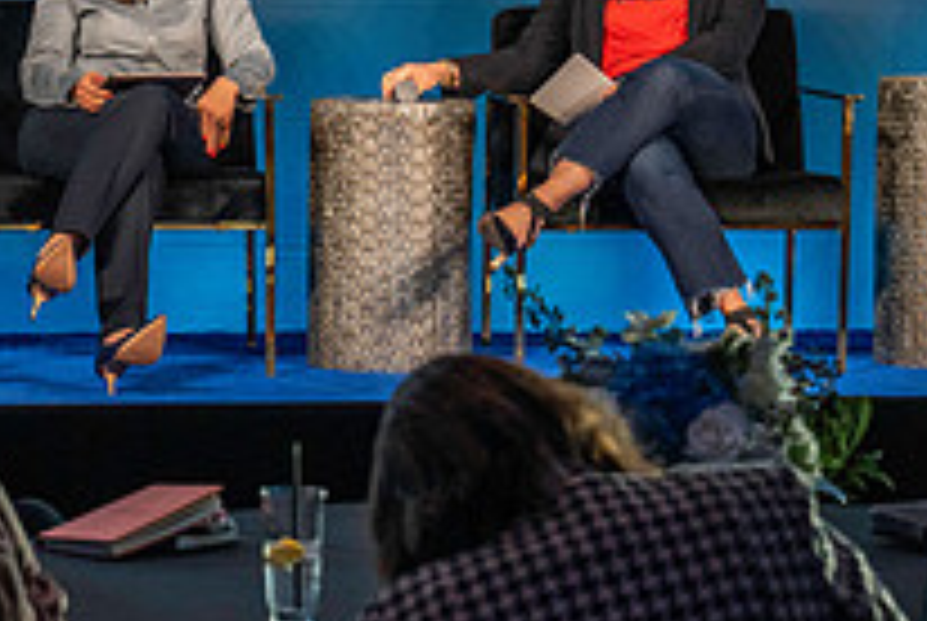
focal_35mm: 169
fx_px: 4358
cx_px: 345
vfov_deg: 8.1
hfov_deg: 12.1
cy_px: 225
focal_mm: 59
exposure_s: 1/200
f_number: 4.5
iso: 4000
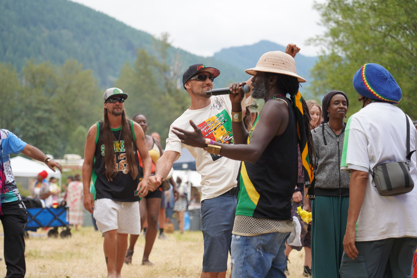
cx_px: 208
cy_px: 139
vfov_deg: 13.0
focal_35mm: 105
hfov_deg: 19.5
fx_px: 1216
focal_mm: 105
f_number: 4
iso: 250
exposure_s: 1/160
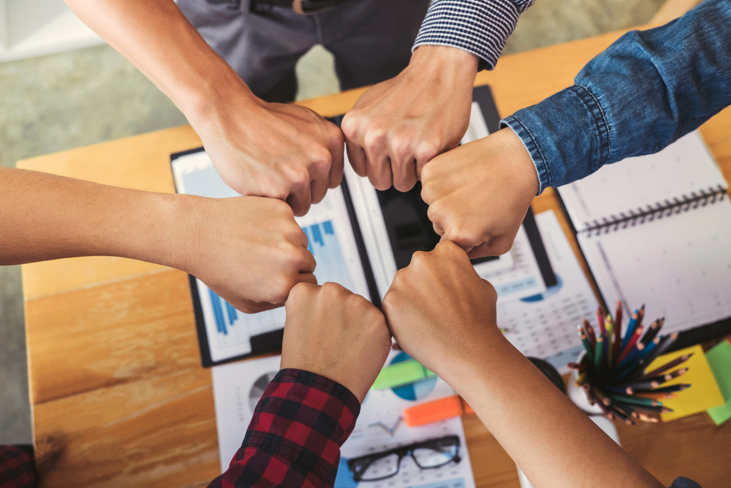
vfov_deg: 37.9
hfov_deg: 54.4
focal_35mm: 35
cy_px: 244
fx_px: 711
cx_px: 366
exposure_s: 1/80
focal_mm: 23.3
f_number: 3.2
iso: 320
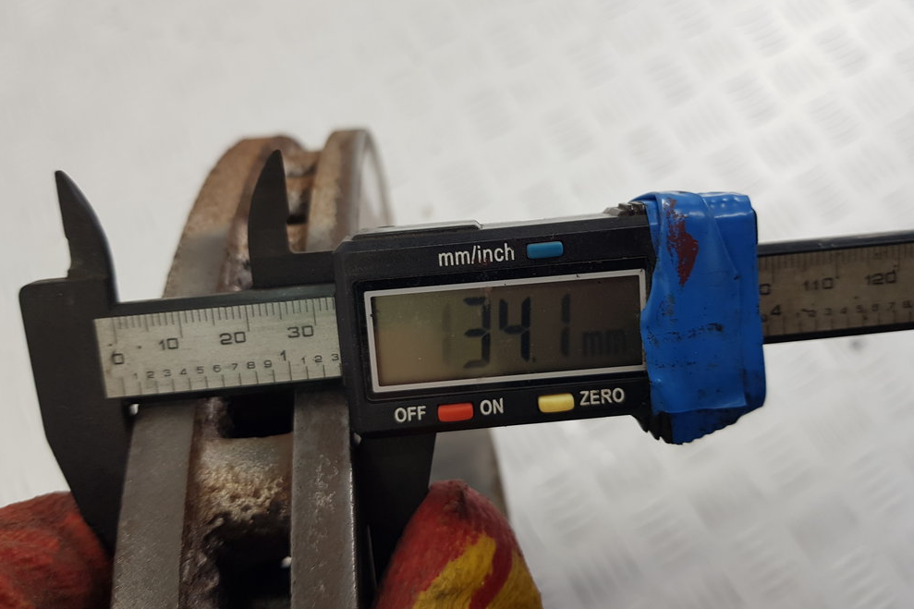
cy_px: 305
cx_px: 470
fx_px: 711
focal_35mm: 28
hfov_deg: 65.5
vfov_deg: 46.4
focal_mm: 4.2
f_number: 1.7
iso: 64
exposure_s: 1/100
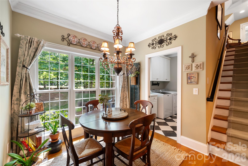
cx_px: 124
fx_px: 96
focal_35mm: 14
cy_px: 83
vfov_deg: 81.3
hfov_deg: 104.2
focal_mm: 14
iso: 100
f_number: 9
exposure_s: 1.6
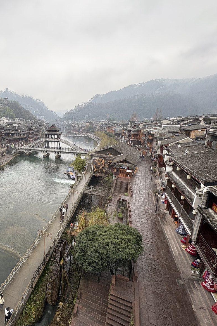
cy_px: 164
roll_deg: +0.0
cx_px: 25
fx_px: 181
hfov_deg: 54.6
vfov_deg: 84.0
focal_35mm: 20
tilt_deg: -13.0
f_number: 2.2
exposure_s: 1/99
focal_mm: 2.22
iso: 80
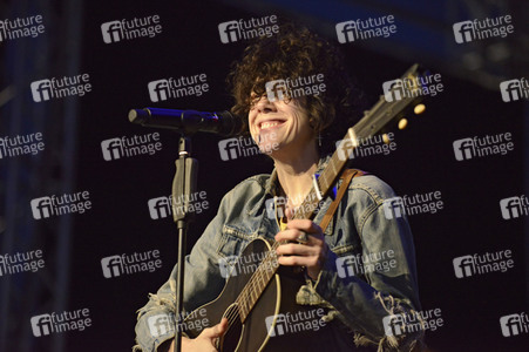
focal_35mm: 140
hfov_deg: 14.7
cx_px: 264
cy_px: 176
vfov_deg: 9.8
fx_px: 2056
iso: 6400
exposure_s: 1/320
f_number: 2.8
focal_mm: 140
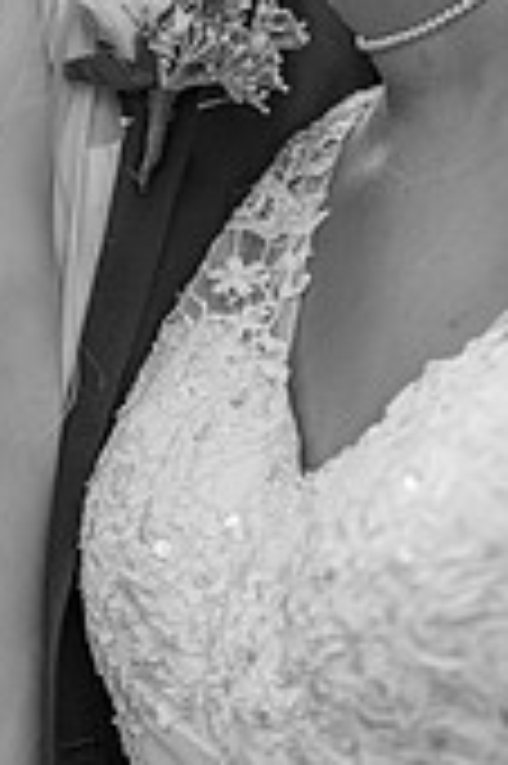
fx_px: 2587
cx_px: 214
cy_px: 18
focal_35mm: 122
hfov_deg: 11.2
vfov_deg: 16.5
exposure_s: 1/125
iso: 720
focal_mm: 46
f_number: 2.8
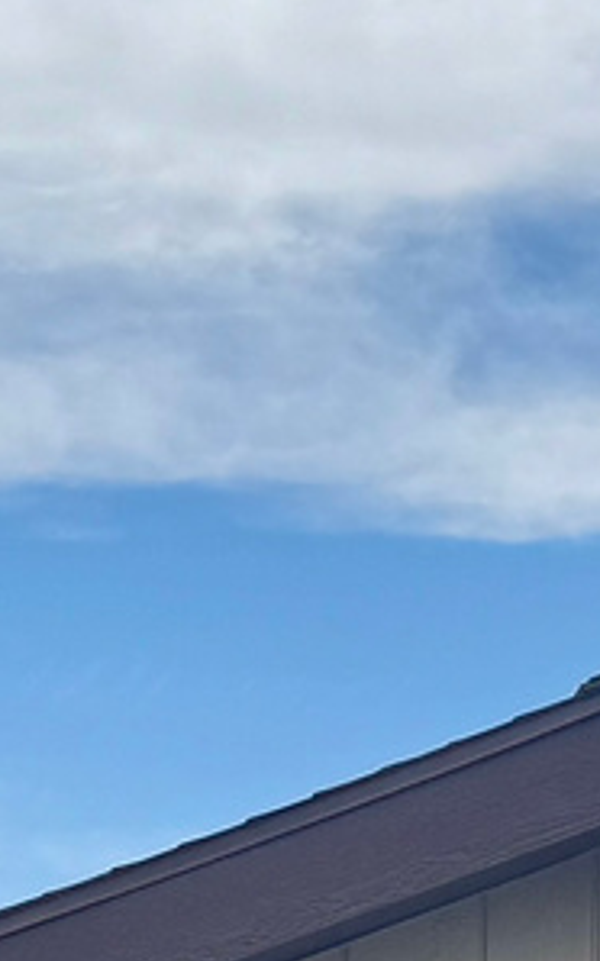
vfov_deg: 11.1
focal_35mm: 175
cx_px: 203
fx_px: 4583
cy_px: 1748
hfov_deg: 7.5
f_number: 1.78
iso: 80
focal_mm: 6.76
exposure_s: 1/7092
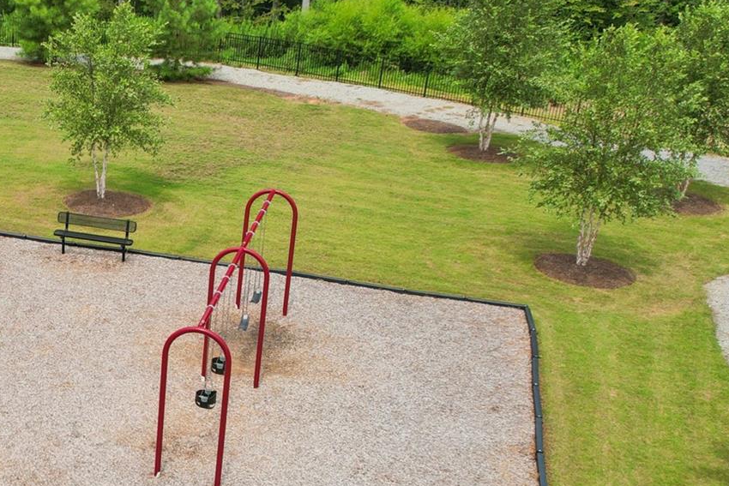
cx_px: 7
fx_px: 1073
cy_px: 327
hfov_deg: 34.3
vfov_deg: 25.4
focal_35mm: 53
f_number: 2.8
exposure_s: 1/200
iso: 100
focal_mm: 8.4
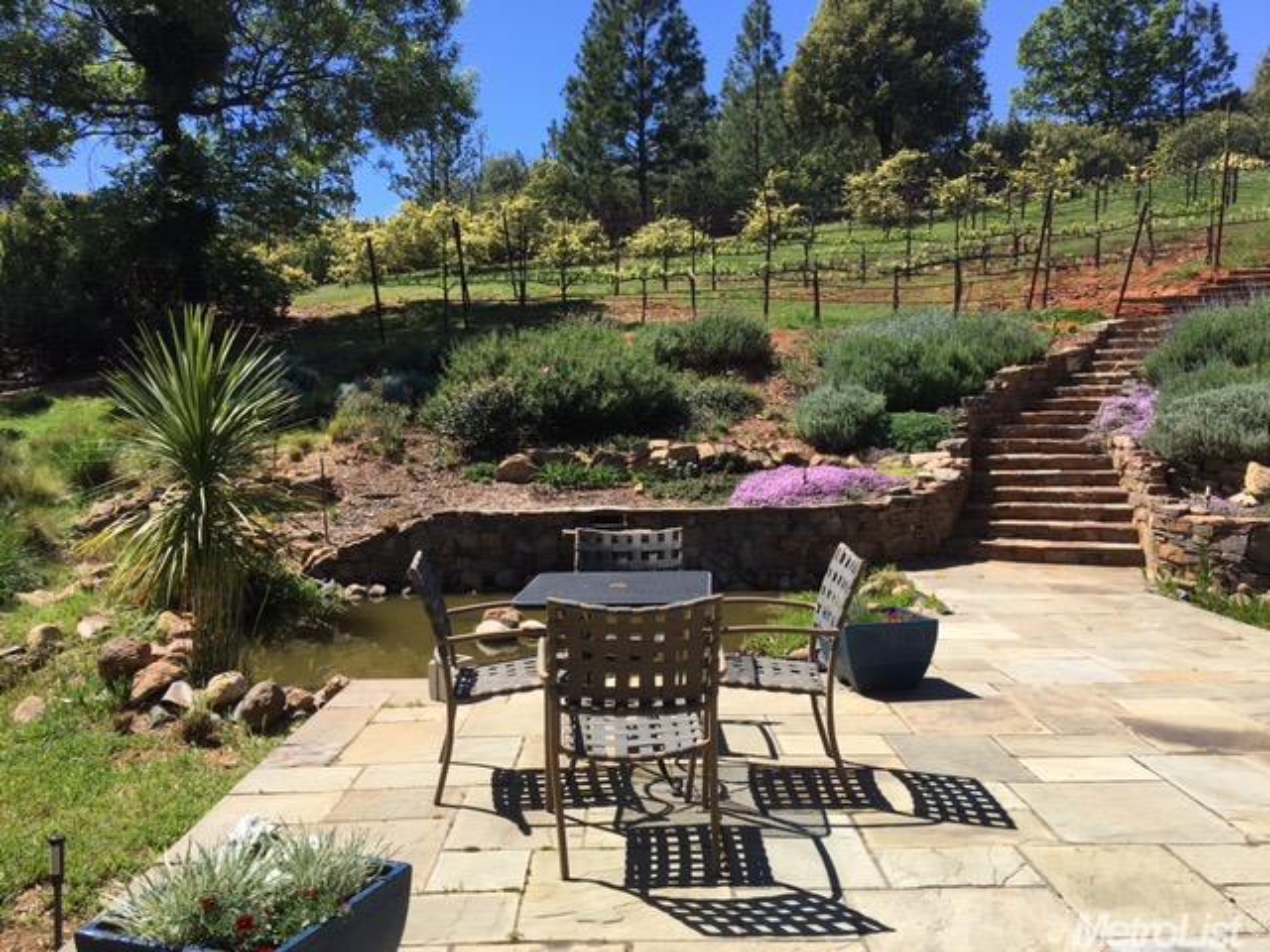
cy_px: 476
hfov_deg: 61.7
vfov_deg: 48.2
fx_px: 1064
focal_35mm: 29
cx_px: 635
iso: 25
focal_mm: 4.15
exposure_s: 1/1131
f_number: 2.2
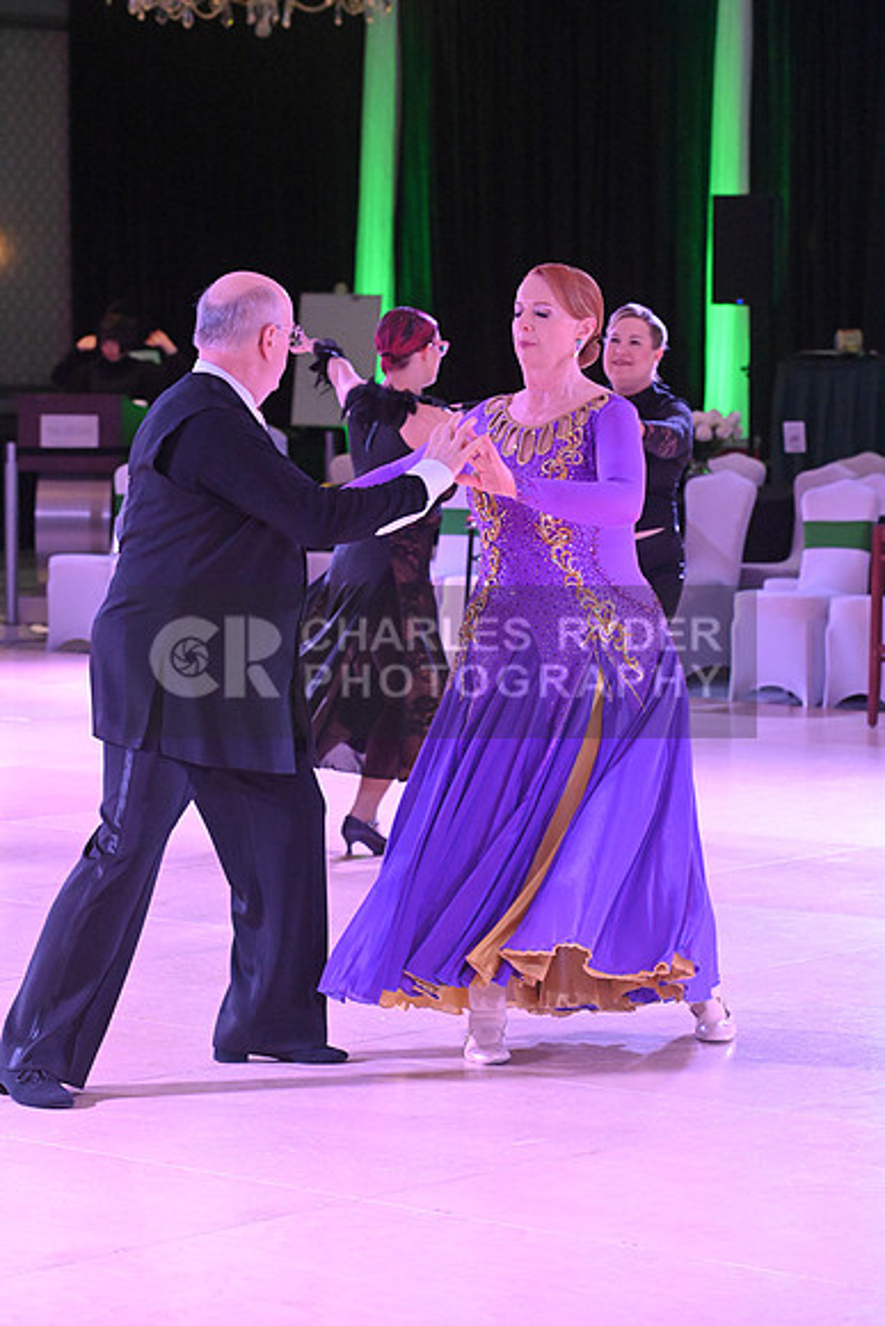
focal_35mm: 116
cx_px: 442
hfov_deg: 11.8
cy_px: 663
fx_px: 4275
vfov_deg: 17.6
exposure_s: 1/400
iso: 6400
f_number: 6.3
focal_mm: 116
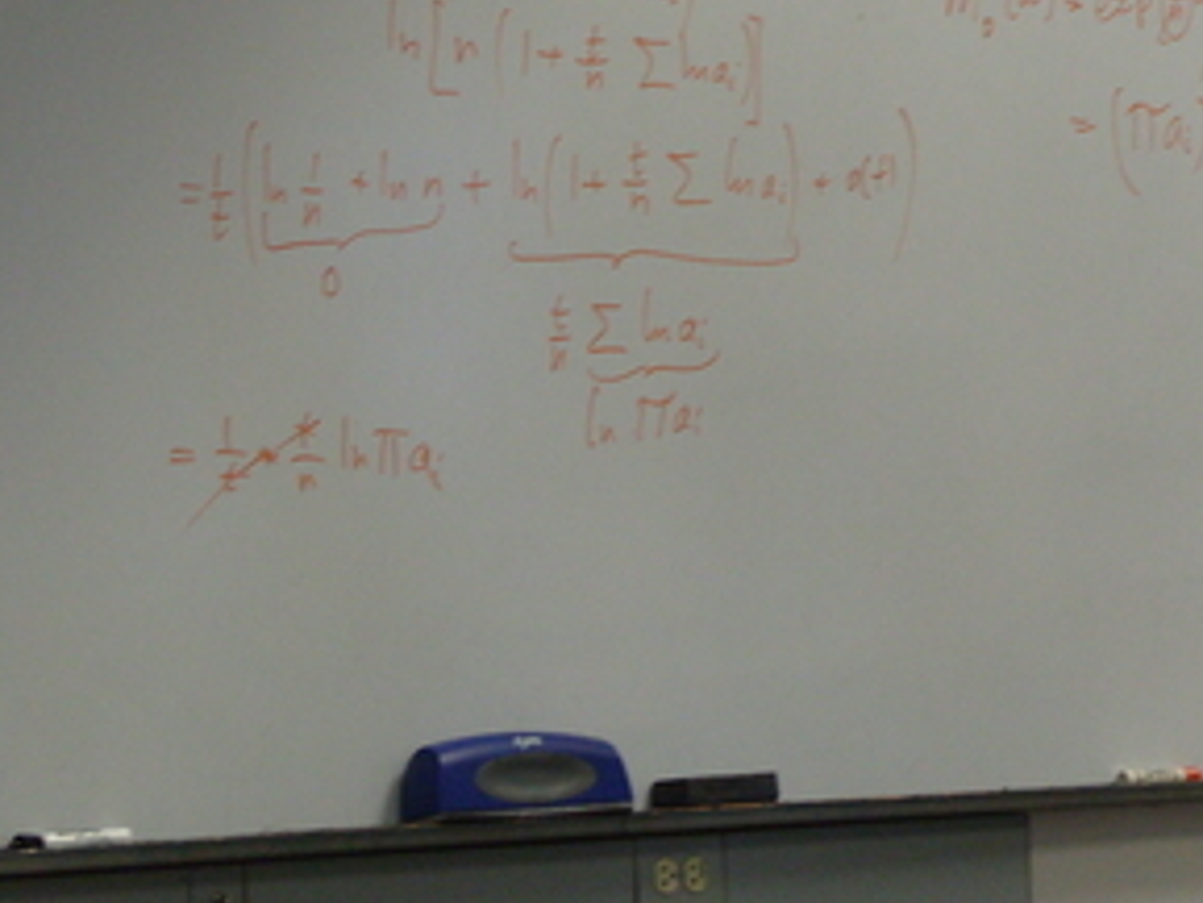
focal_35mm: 155
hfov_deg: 12.7
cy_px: 204
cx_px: 612
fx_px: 5389
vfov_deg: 9.6
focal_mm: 15.5
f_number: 3.3
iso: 200
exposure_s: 1/90
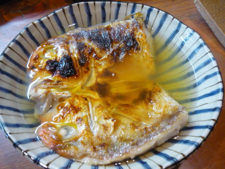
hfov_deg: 55.4
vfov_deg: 42.9
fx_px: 214
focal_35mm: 33
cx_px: 112
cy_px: 84
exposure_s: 1/13
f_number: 2.8
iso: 400
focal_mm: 5.5
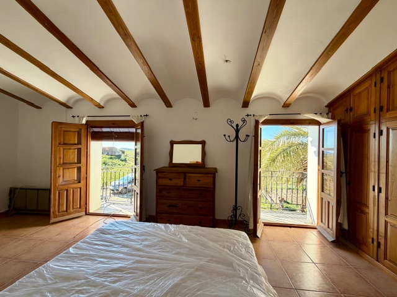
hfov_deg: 102.1
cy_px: 148
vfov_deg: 85.7
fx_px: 161
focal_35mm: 14
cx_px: 198
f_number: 2.2
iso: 50
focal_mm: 2.22
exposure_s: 1/182
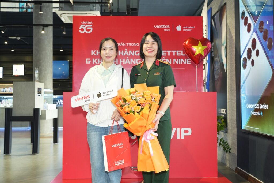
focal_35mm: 40
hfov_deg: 48.5
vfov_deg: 33.4
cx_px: 137
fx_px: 304
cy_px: 92
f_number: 4
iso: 1000
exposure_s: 1/160
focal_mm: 40
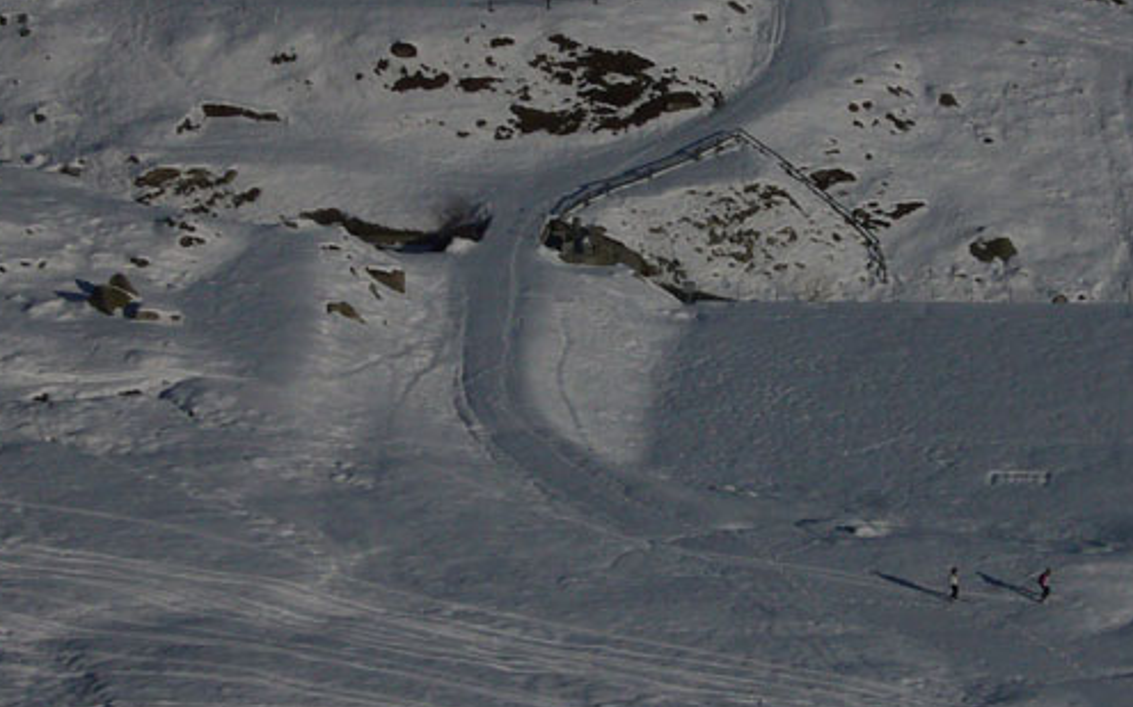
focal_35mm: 150
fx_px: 4630
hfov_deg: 13.9
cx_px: 657
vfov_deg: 8.7
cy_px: 388
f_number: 9
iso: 80
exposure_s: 1/1000
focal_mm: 12
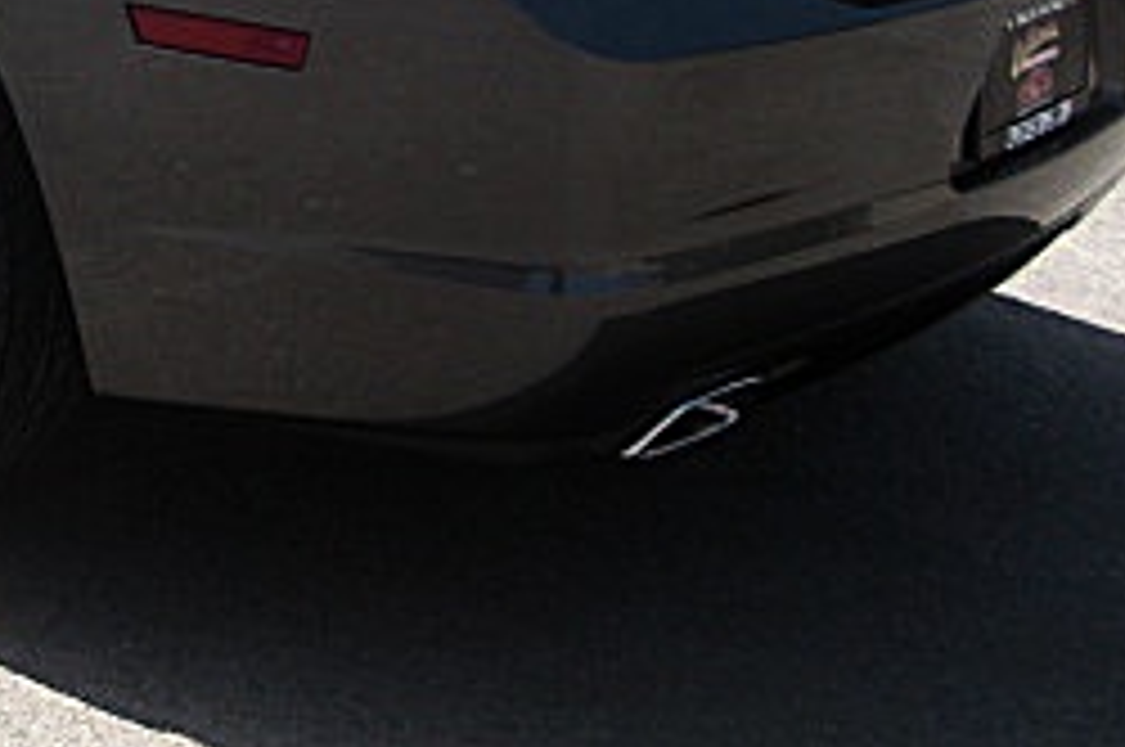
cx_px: -135
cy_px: -36
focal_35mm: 96
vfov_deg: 14.0
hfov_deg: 20.2
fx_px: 2996
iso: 50
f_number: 2.8
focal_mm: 6.3
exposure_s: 1/500
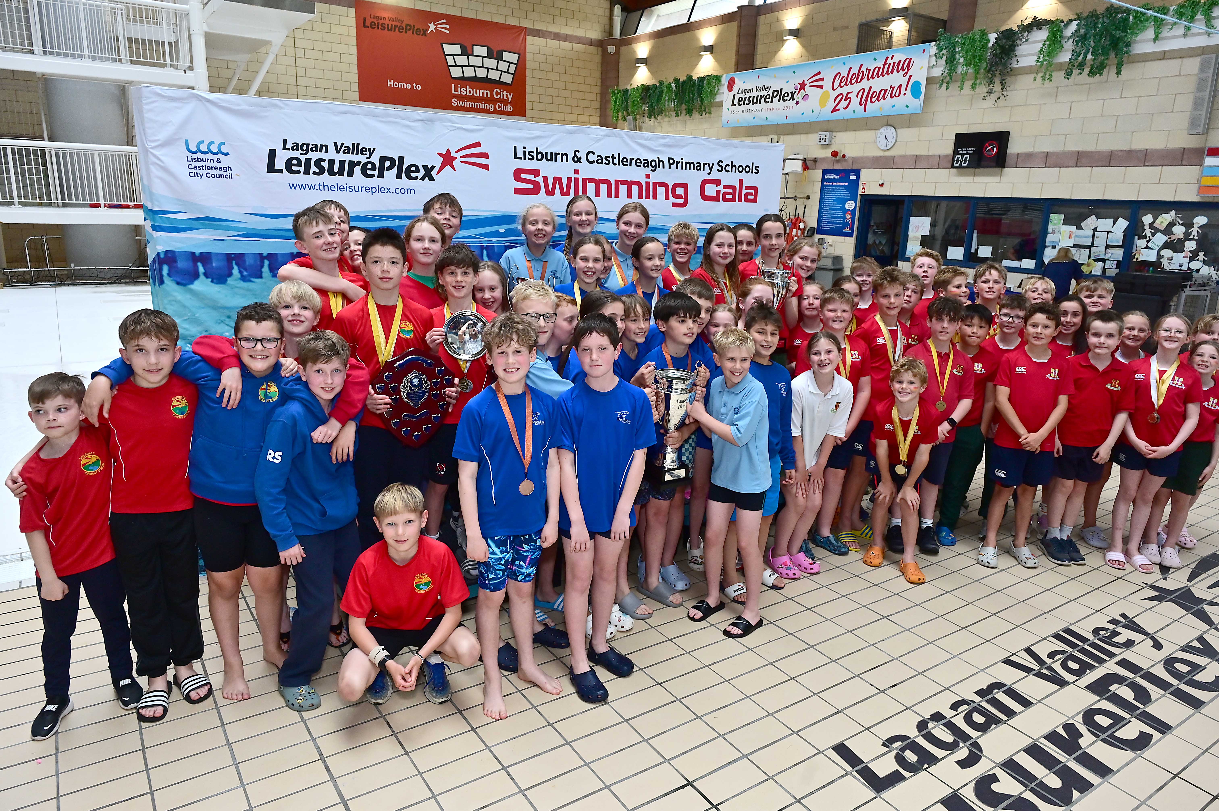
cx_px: 610
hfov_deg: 73.8
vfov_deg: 53.1
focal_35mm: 24
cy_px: 406
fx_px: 812
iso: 1000
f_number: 7.1
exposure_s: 1/160
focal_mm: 24
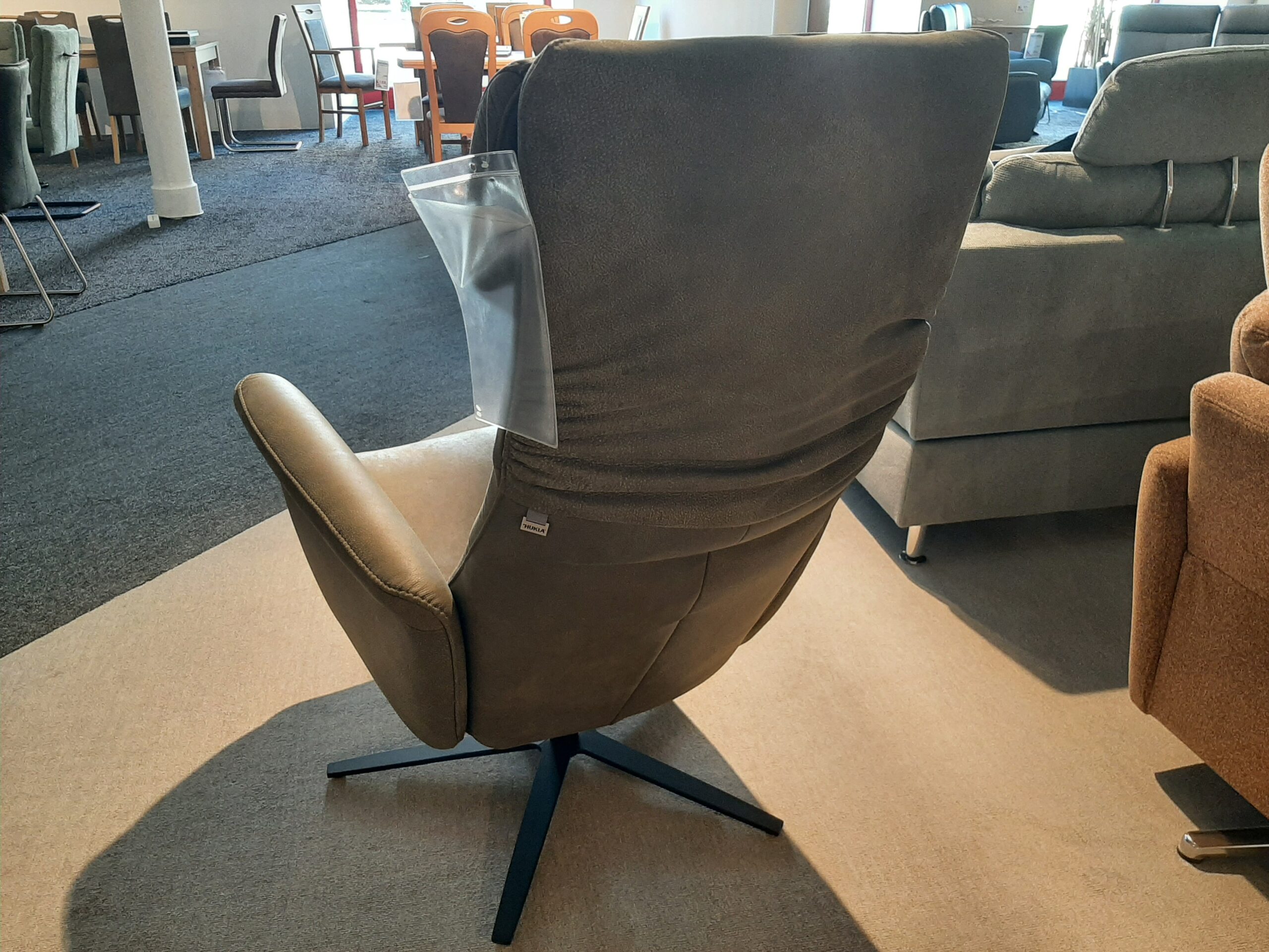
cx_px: 634
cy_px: 476
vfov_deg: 53.1
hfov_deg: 67.3
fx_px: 953
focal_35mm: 26
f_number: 1.7
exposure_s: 1/50
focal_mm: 3.93
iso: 200
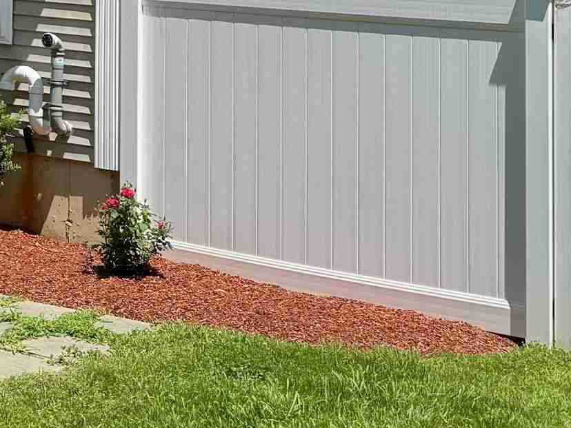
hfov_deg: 20.0
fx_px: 1468
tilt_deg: +4.8
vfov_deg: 15.4
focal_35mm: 89
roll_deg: -2.3
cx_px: -188
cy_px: -210
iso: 80
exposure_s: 1/3413
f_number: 1.78
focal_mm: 6.76
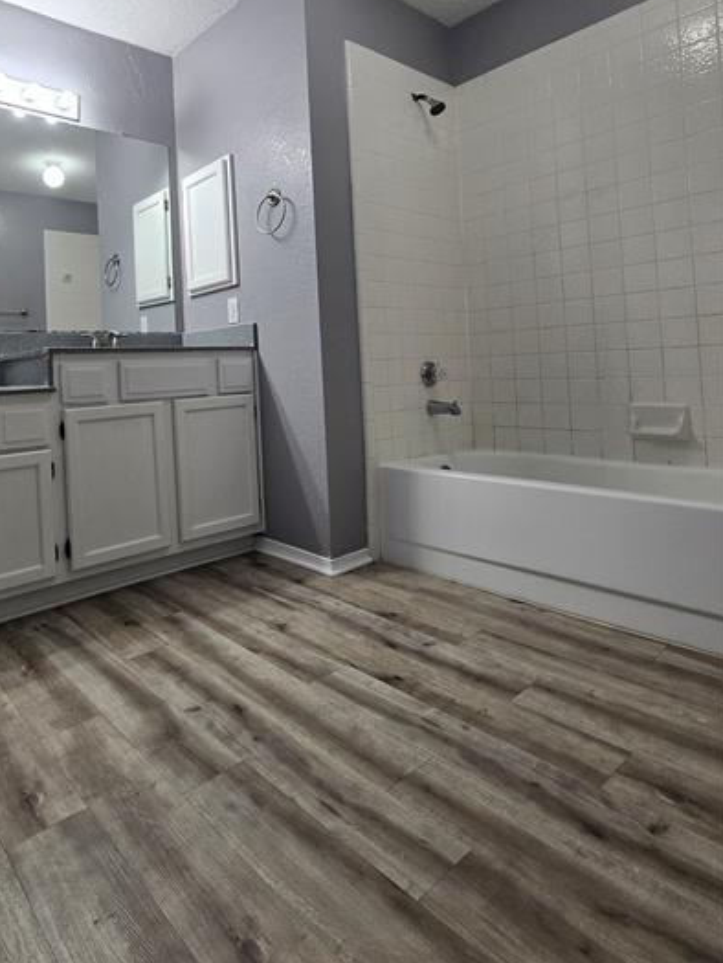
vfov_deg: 82.8
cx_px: 198
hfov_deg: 65.3
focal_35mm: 19
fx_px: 529
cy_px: 352
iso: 100
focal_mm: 2.2
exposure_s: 1/120
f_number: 2.2
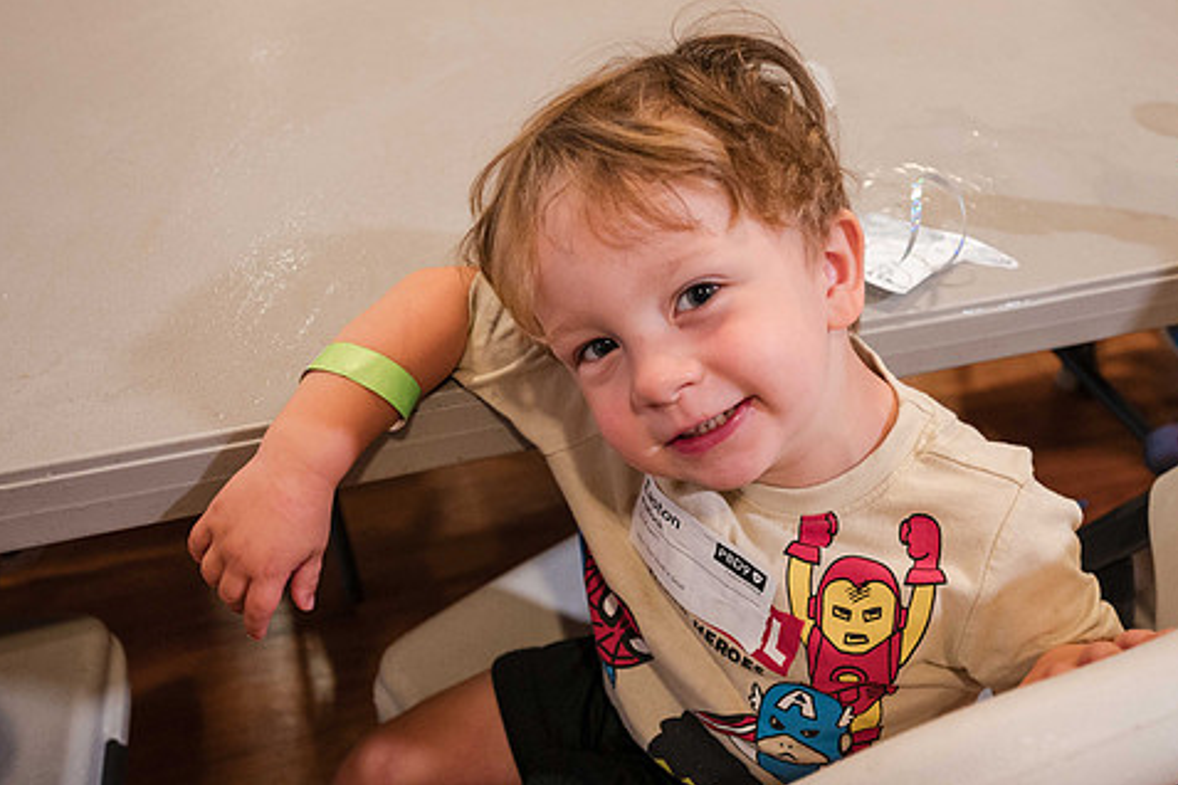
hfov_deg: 50.5
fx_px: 1243
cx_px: 680
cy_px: 390
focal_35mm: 38
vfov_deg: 35.1
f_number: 4
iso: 3200
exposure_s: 1/80
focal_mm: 30
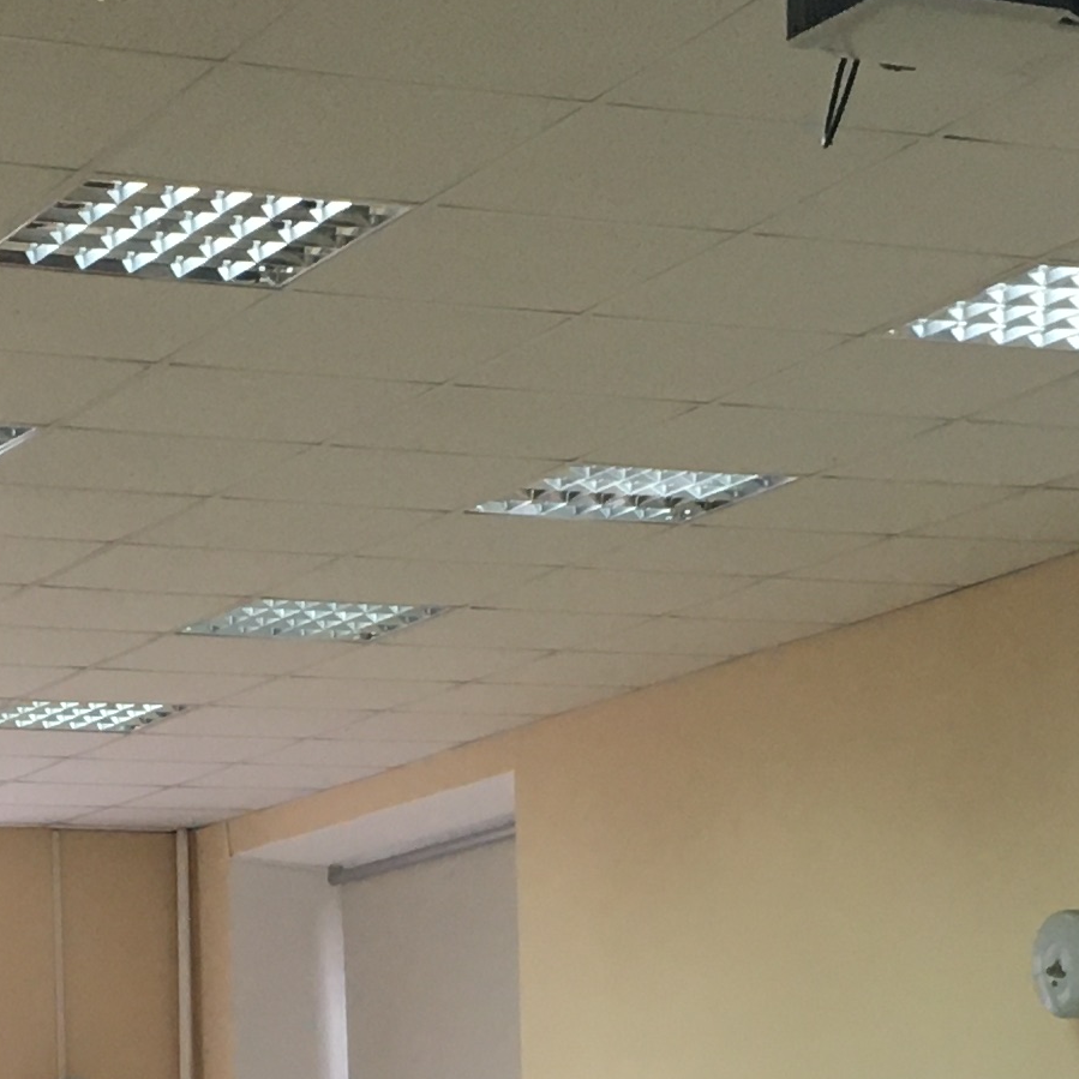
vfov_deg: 14.5
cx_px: 493
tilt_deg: -0.6
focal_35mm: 115
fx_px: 4056
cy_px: 1386
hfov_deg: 15.2
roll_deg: +1.1
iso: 64
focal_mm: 4.15
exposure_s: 1/33
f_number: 2.2
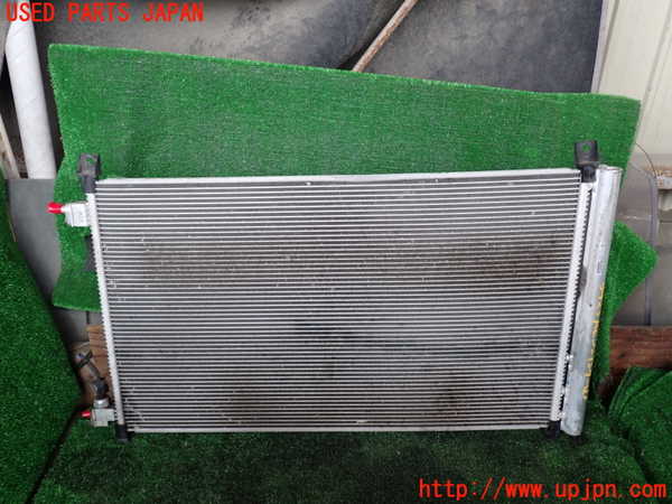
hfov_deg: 60.0
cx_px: 336
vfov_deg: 46.8
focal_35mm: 30
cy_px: 252
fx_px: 582
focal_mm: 5.4
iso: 160
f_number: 2.3
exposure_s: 1/60
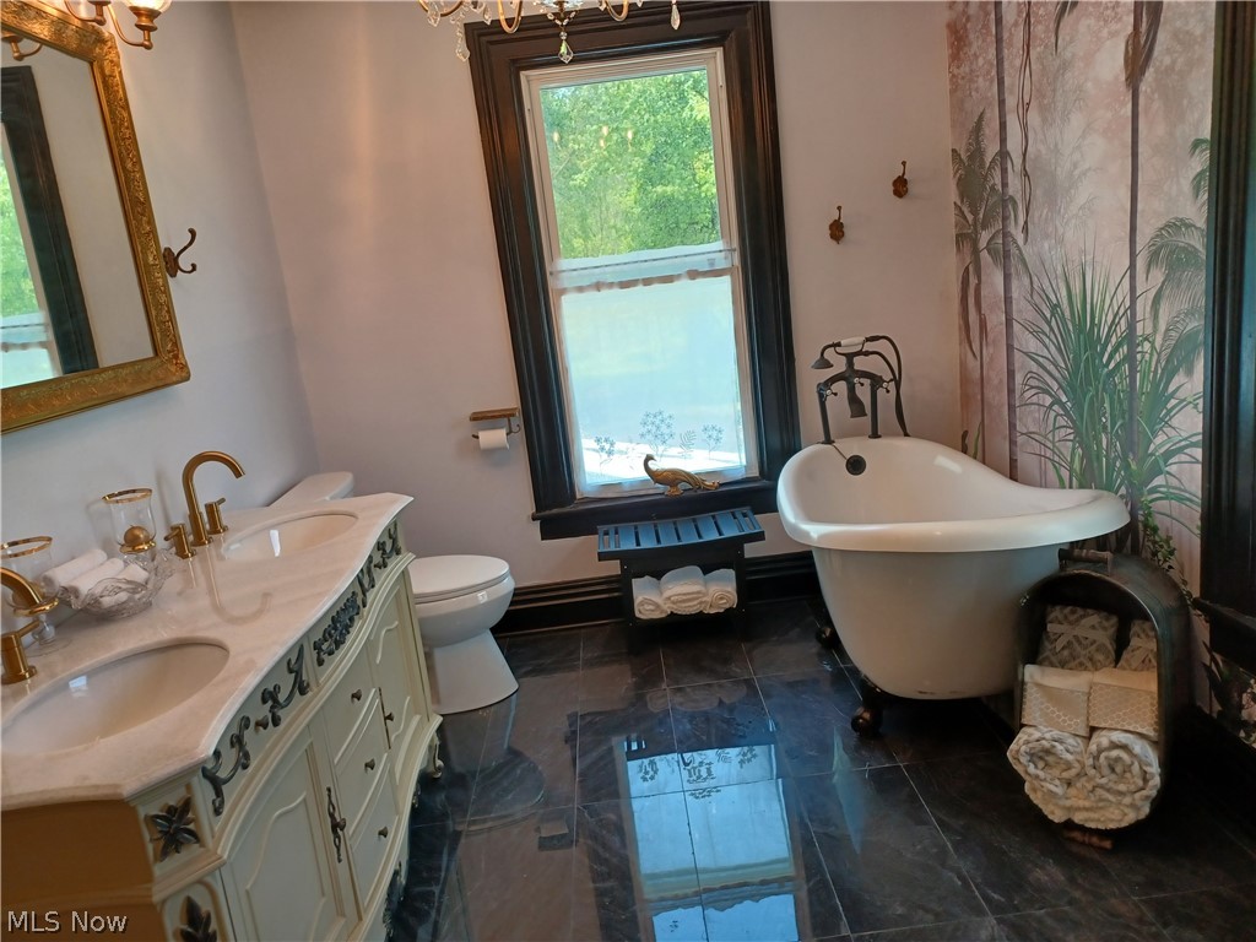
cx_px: 628
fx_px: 907
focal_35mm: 25
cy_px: 471
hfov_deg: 69.4
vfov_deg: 54.9
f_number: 1.8
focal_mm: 4.6
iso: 80
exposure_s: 1/60
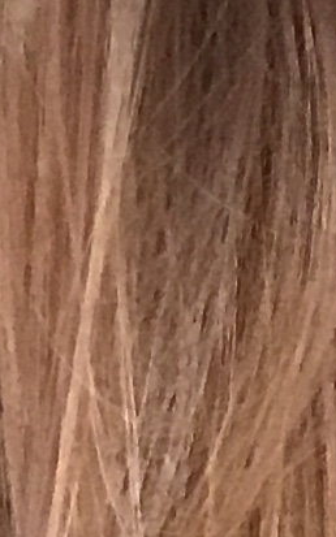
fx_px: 3723
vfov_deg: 8.1
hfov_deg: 5.0
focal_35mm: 254
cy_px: -229
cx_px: 781
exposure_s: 1/30
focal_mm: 2.87
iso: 100
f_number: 2.2
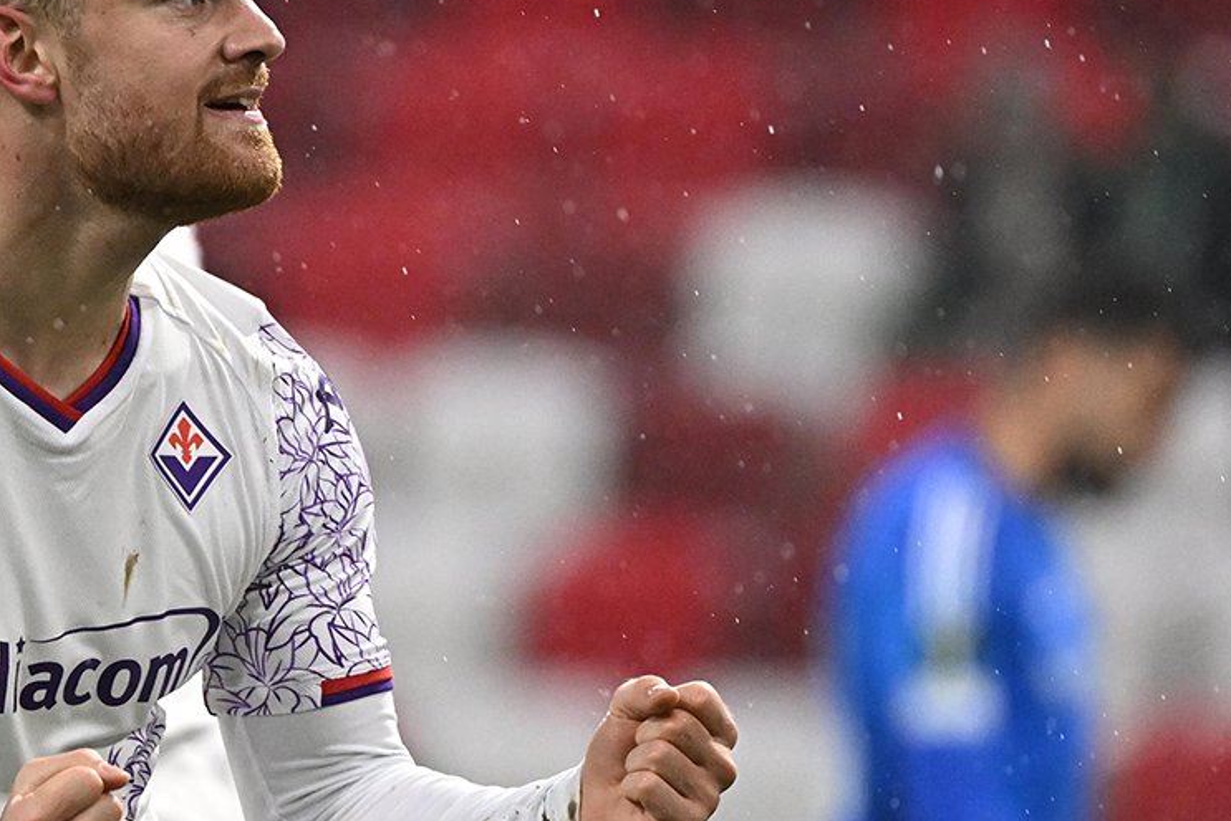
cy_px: 399
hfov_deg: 3.6
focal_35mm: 565
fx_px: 19326
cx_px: 328
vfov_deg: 2.4
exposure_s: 1/1600
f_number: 4
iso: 4000
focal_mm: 350
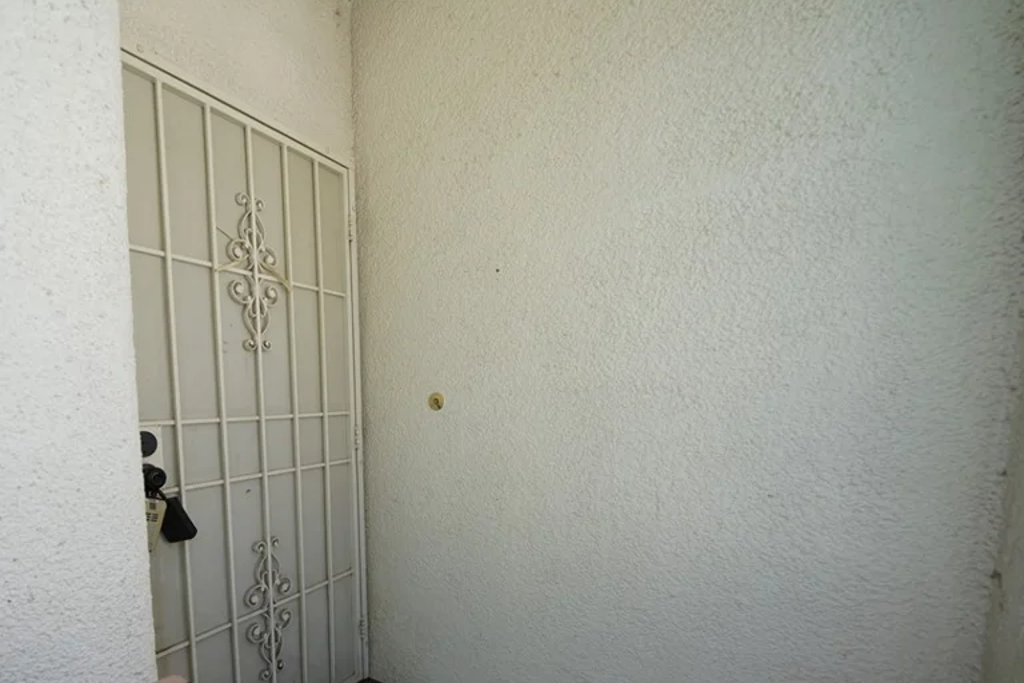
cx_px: 352
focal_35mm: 16
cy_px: 442
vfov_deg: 72.0
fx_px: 455
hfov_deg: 93.6
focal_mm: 12
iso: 320
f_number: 6.3
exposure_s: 1/250
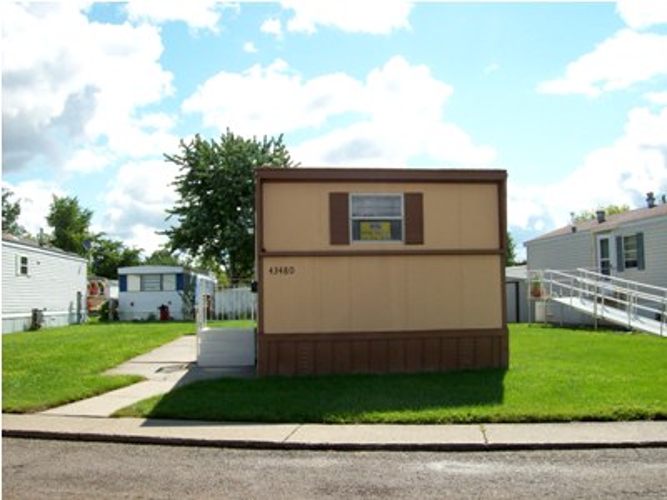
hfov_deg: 51.4
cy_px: 250
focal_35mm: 36
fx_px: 694
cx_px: 334
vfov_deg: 39.7
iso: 80
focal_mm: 6
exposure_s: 1/554
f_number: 4.8
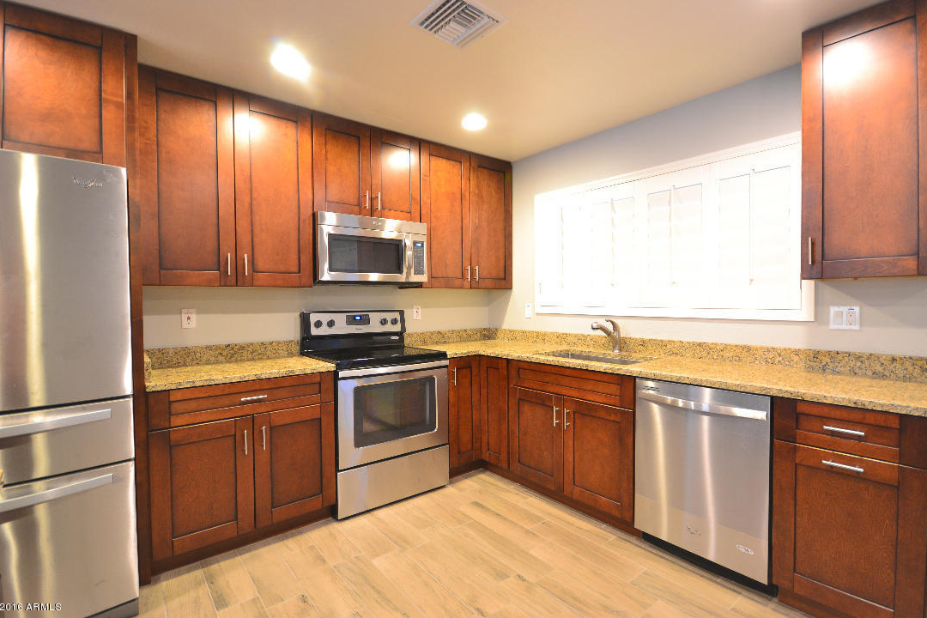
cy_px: 301
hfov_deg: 96.6
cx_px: 488
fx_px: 412
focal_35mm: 16
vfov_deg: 73.7
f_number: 4
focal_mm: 10
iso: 100
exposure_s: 1/1.6
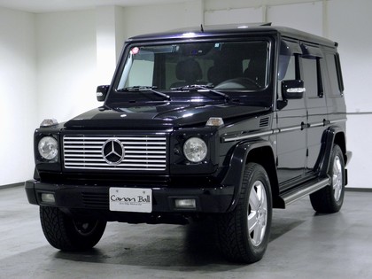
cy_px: 140
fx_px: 731
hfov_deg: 28.6
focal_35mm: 68
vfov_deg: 21.6
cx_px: 186
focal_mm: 12.2
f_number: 4.3
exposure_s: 1/8
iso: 250
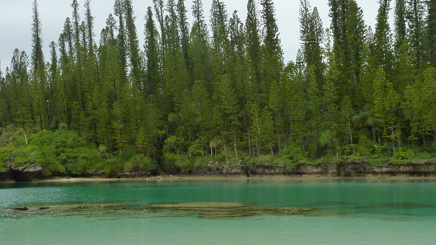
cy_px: 158
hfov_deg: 33.8
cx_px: 245
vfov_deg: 19.4
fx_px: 717
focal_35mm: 62
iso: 125
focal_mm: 5.7
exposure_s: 1/125
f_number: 3.5
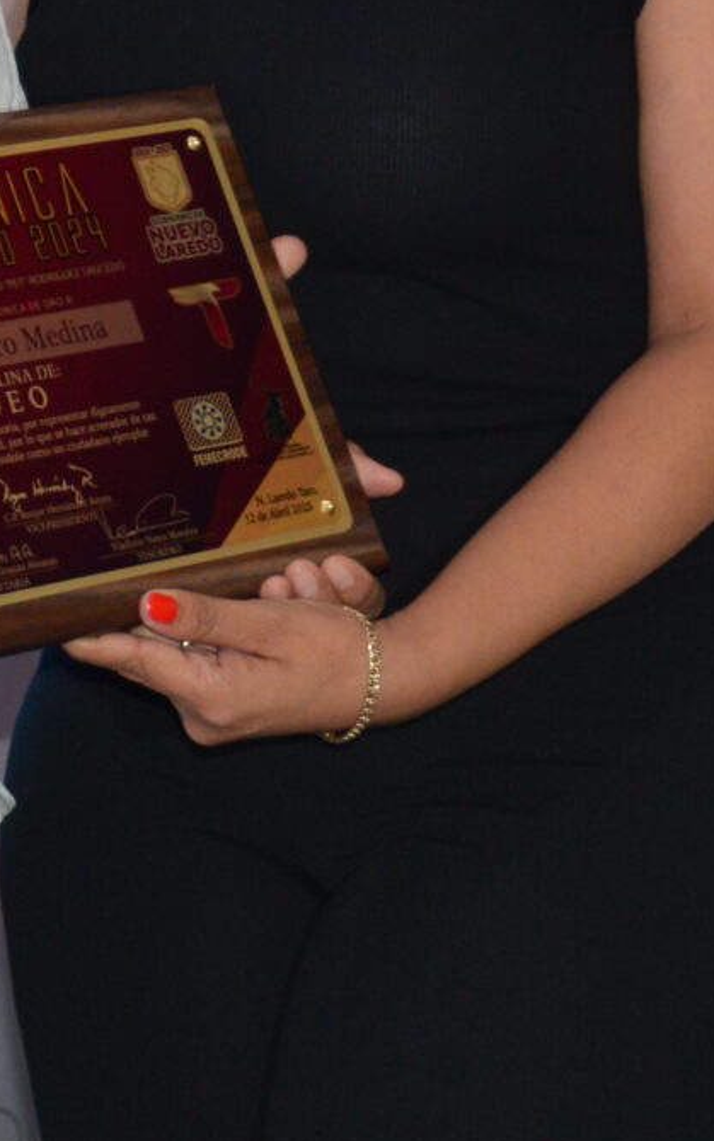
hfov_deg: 7.4
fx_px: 5446
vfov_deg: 11.8
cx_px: -339
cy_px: -165
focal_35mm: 175
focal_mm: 30
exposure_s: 1/60
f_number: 4
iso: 500
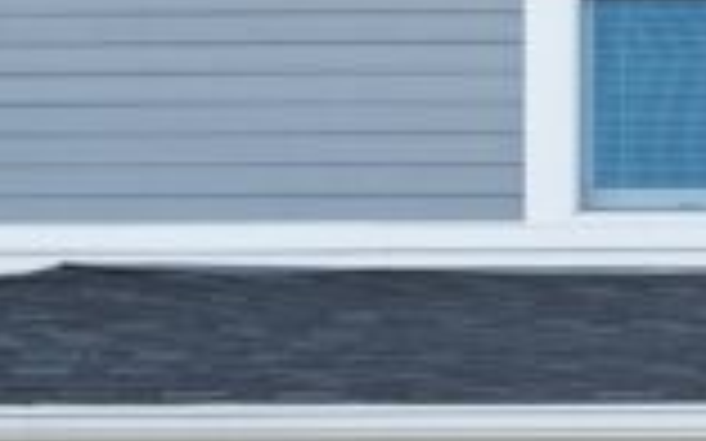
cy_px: 405
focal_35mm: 206
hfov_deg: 10.2
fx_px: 3962
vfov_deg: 6.4
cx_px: 463
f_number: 7.1
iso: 250
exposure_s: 1/160
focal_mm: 31
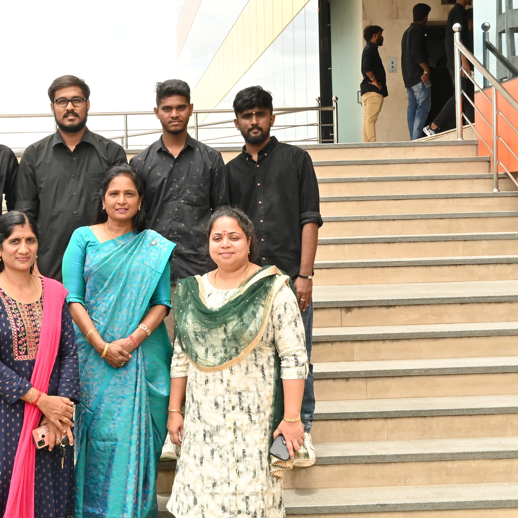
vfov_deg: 27.7
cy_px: 262
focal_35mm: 62
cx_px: 127
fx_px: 1050
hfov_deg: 27.3
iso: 800
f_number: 20
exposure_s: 1/125
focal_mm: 32
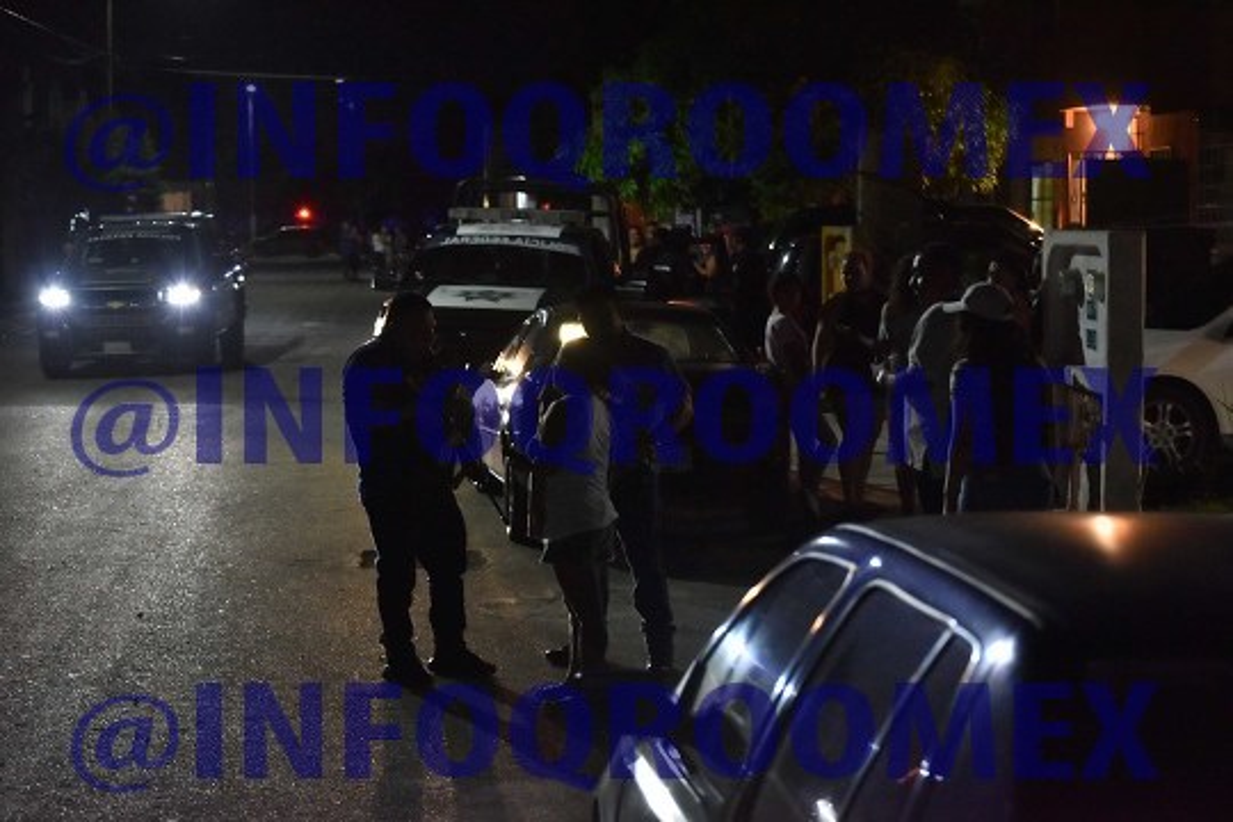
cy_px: 411
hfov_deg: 28.8
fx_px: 2397
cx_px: 616
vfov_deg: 19.5
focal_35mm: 70
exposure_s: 1/100
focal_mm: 70
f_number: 4.5
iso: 4000
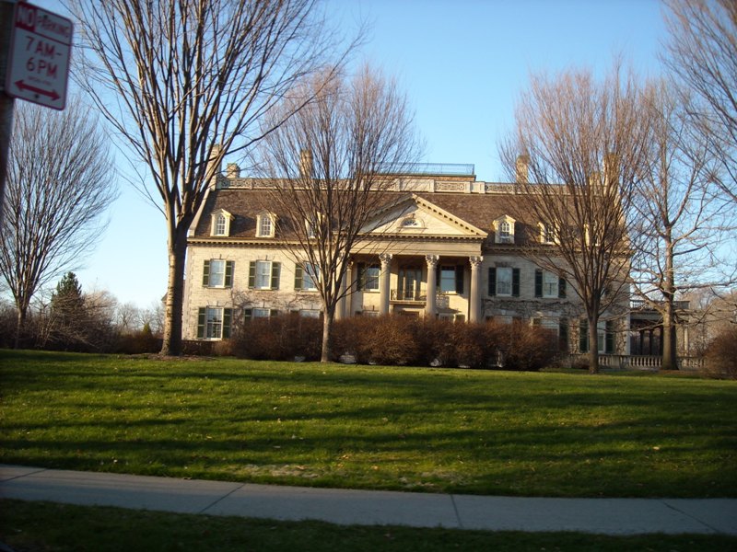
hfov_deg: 52.6
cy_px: 276
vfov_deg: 40.7
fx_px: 745
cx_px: 368
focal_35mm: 35
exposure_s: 1/353
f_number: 2.8
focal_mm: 5.7
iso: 64
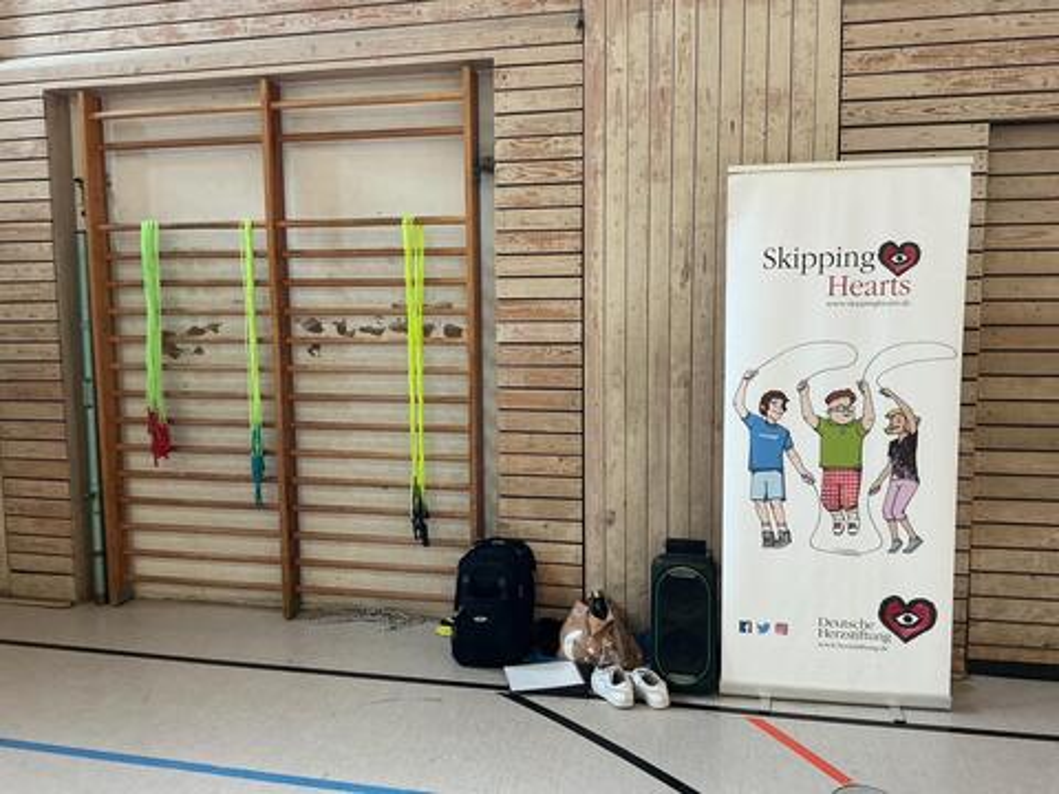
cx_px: 530
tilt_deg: -7.4
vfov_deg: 48.2
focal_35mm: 29
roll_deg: +0.4
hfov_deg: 61.7
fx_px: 887
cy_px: 397
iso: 160
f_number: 1.8
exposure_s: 1/50
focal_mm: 3
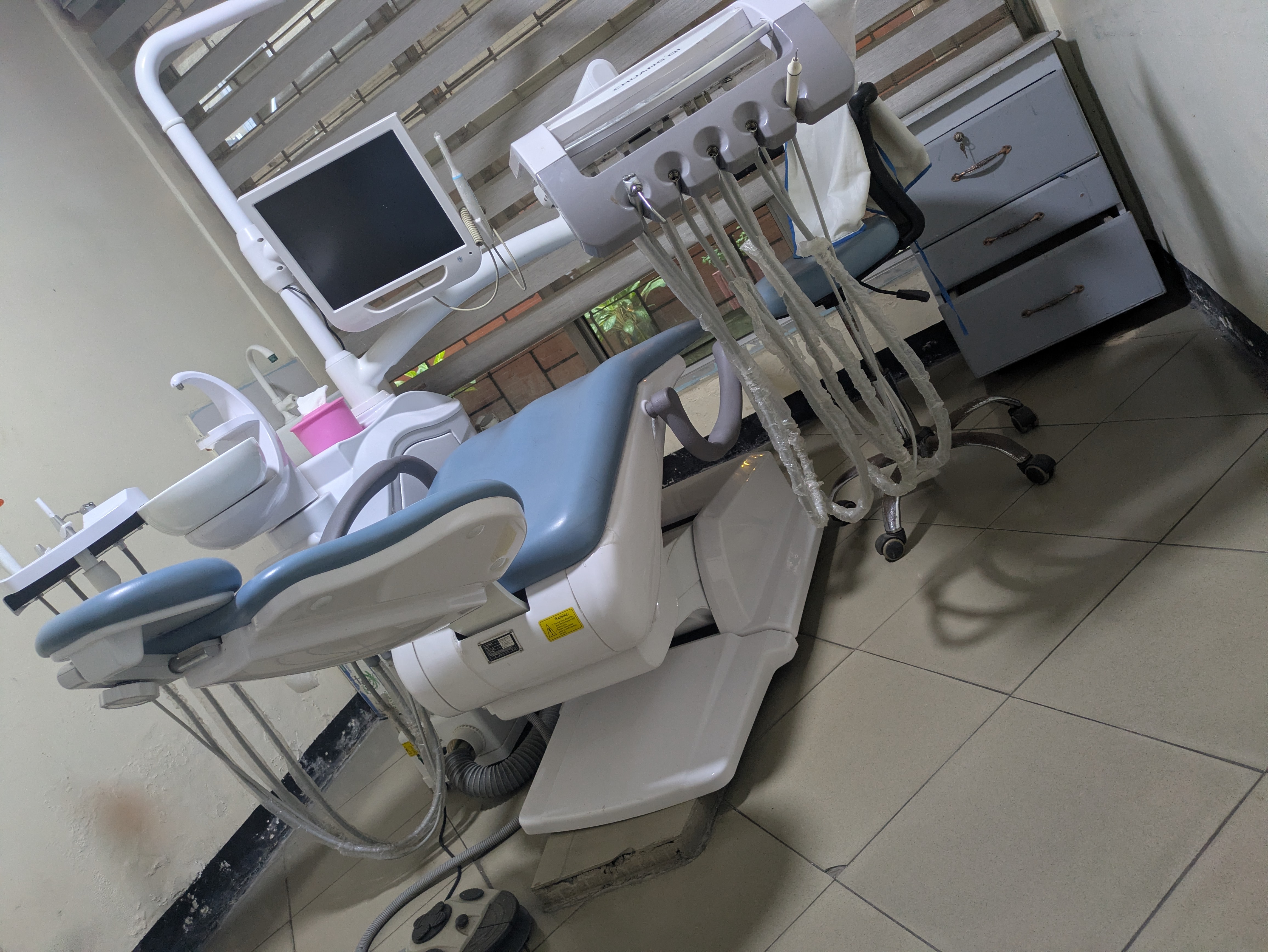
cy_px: 476
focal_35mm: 25
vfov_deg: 54.9
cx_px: 634
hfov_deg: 69.4
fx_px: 916
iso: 338
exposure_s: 1/50
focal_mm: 5.43
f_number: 1.89
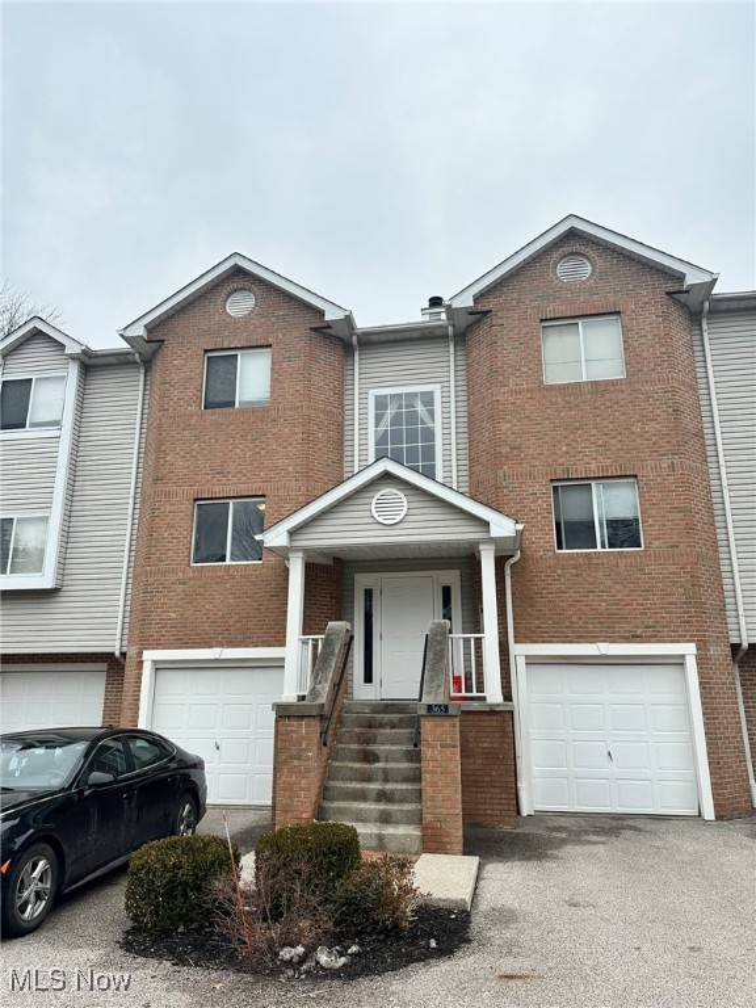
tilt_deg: +15.4
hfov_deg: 56.8
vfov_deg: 71.6
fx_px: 699
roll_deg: -0.3
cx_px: 378
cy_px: 504
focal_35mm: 24
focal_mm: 6.86
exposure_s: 1/3247
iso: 80
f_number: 1.78
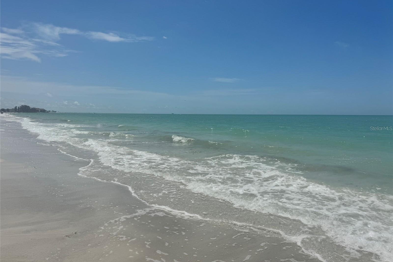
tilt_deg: -4.1
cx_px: 196
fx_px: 273
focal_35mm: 25
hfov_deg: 71.5
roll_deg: -1.0
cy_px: 128
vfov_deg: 51.3
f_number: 1.78
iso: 64
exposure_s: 1/12346
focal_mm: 6.76
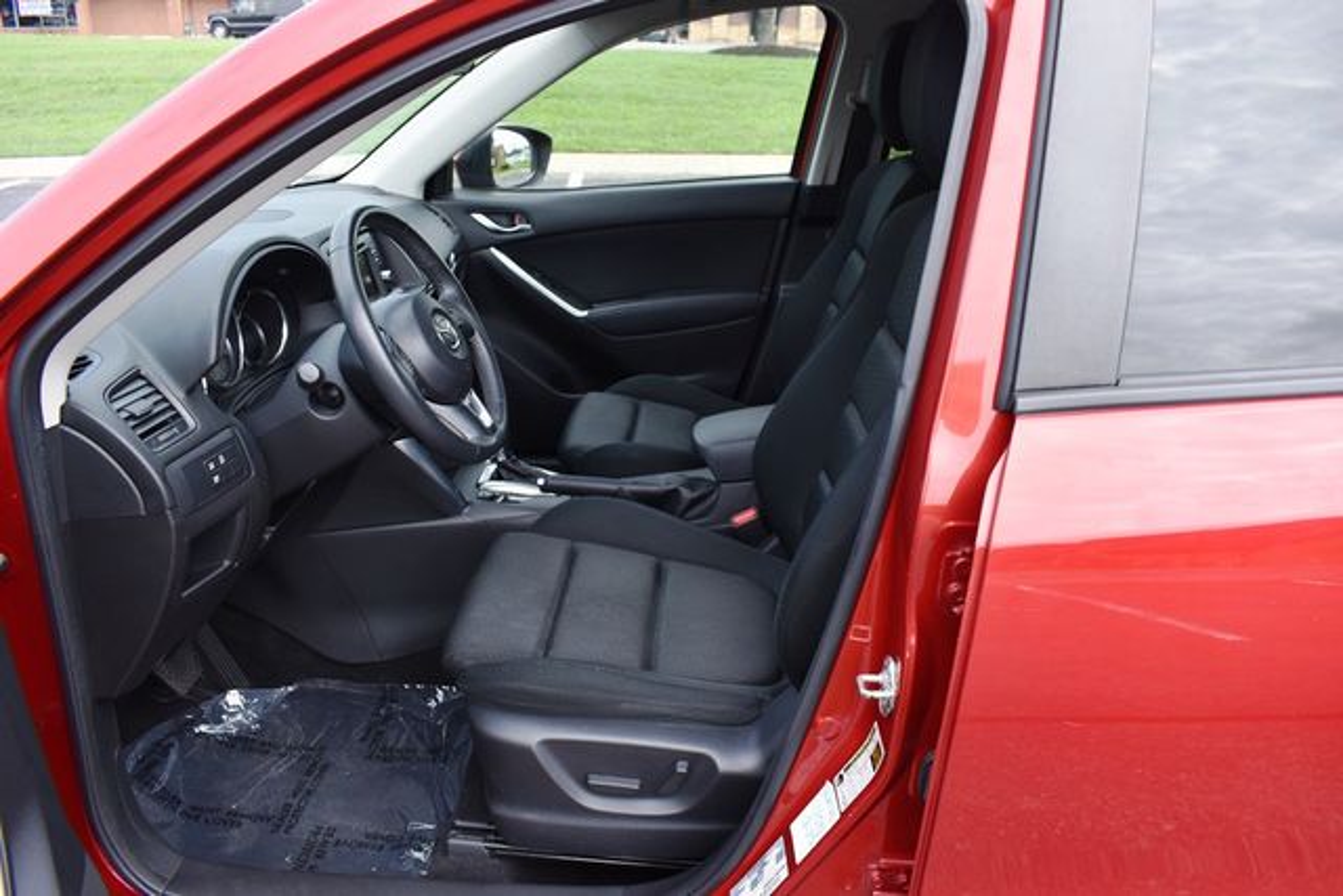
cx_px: 672
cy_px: 448
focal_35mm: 27
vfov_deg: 48.0
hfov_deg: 67.4
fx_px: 1007
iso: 250
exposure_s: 1/250
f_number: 5.6
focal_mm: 18
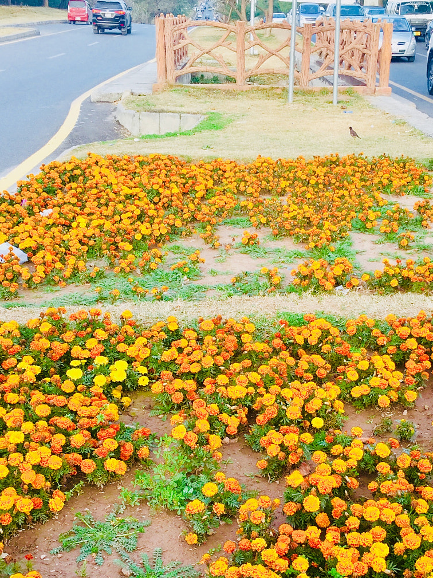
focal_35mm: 46
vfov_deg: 40.8
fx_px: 768
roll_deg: +1.5
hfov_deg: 31.5
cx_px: 248
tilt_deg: -24.4
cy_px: 376
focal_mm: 4.15
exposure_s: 1/100
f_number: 2.2
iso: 40
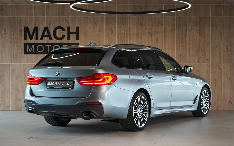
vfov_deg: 18.1
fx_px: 459
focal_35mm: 72
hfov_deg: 28.6
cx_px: 117
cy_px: 78
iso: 2500
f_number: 5.6
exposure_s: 1/160
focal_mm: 70
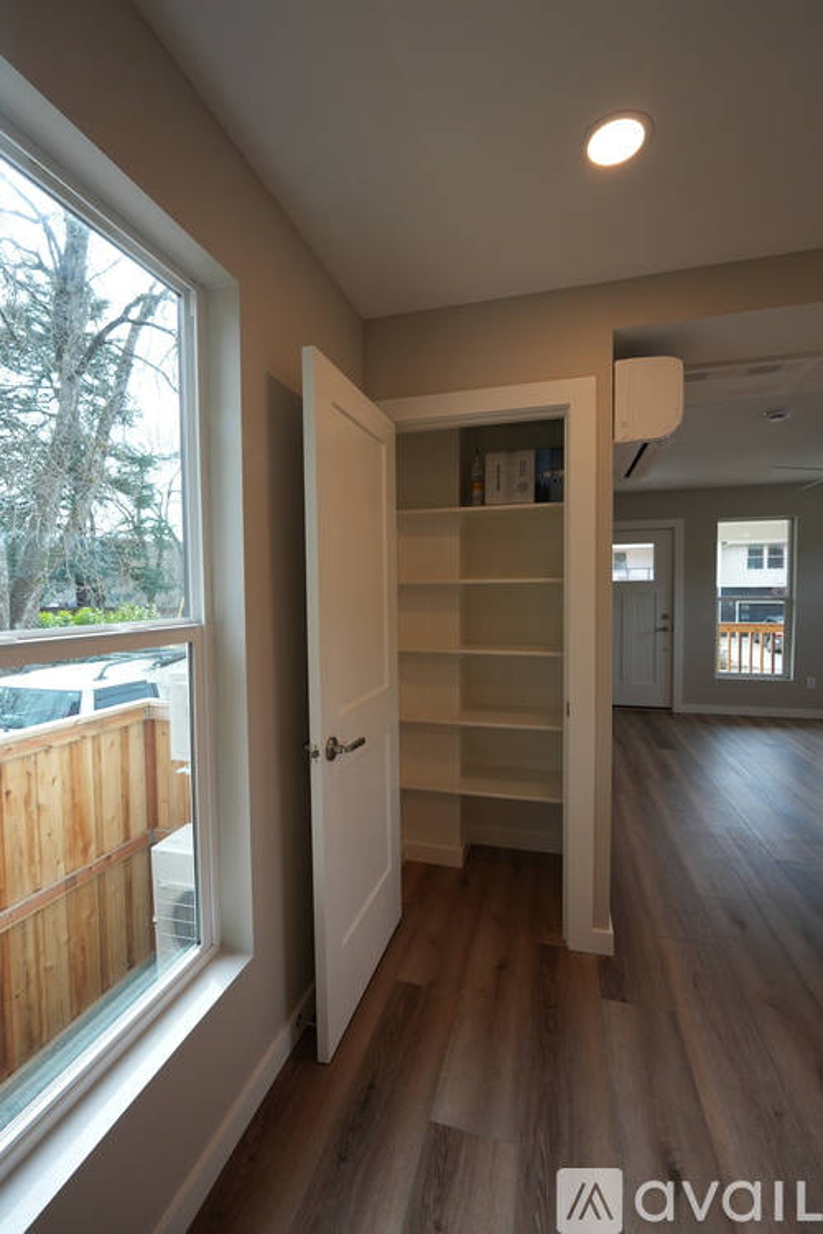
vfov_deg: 100.4
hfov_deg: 77.3
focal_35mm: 15
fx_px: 514
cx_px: 412
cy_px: 617
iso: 320
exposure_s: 1/160
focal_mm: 10
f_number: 4
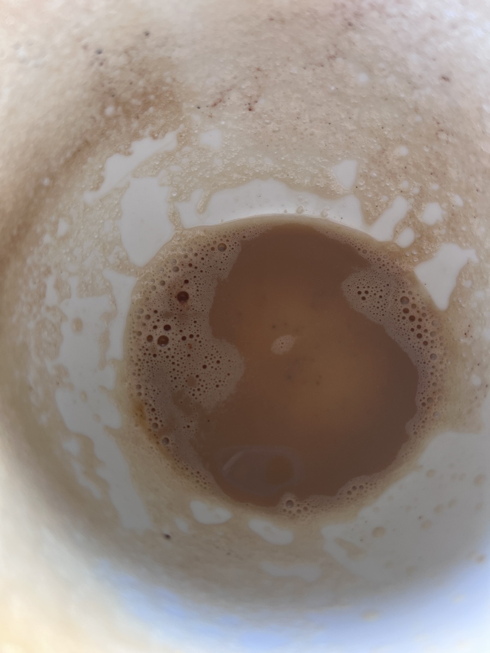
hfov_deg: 53.1
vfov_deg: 67.3
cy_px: 326
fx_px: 491
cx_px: 245
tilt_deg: -72.9
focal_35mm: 26
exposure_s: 1/121
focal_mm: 5.1
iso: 64
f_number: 1.6
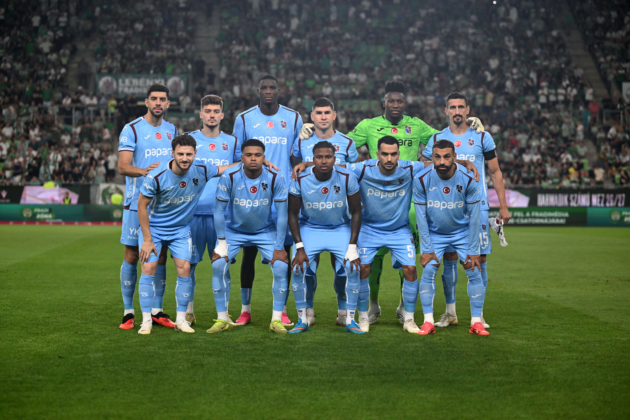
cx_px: 315
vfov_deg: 15.0
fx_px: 1592
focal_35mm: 91
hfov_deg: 22.4
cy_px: 210
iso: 1250
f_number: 2.8
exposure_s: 1/1250
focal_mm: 91
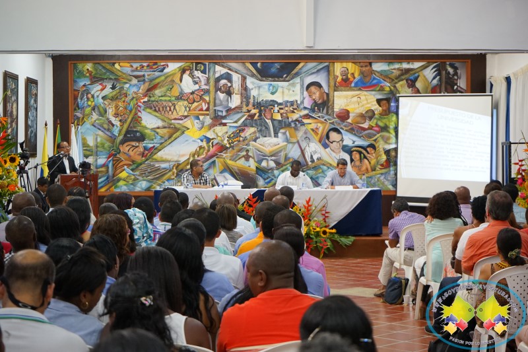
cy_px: 176
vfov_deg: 19.4
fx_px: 1026
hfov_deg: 28.8
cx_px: 264
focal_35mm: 70
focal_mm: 70
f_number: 5.6
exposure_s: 1/80
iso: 2000
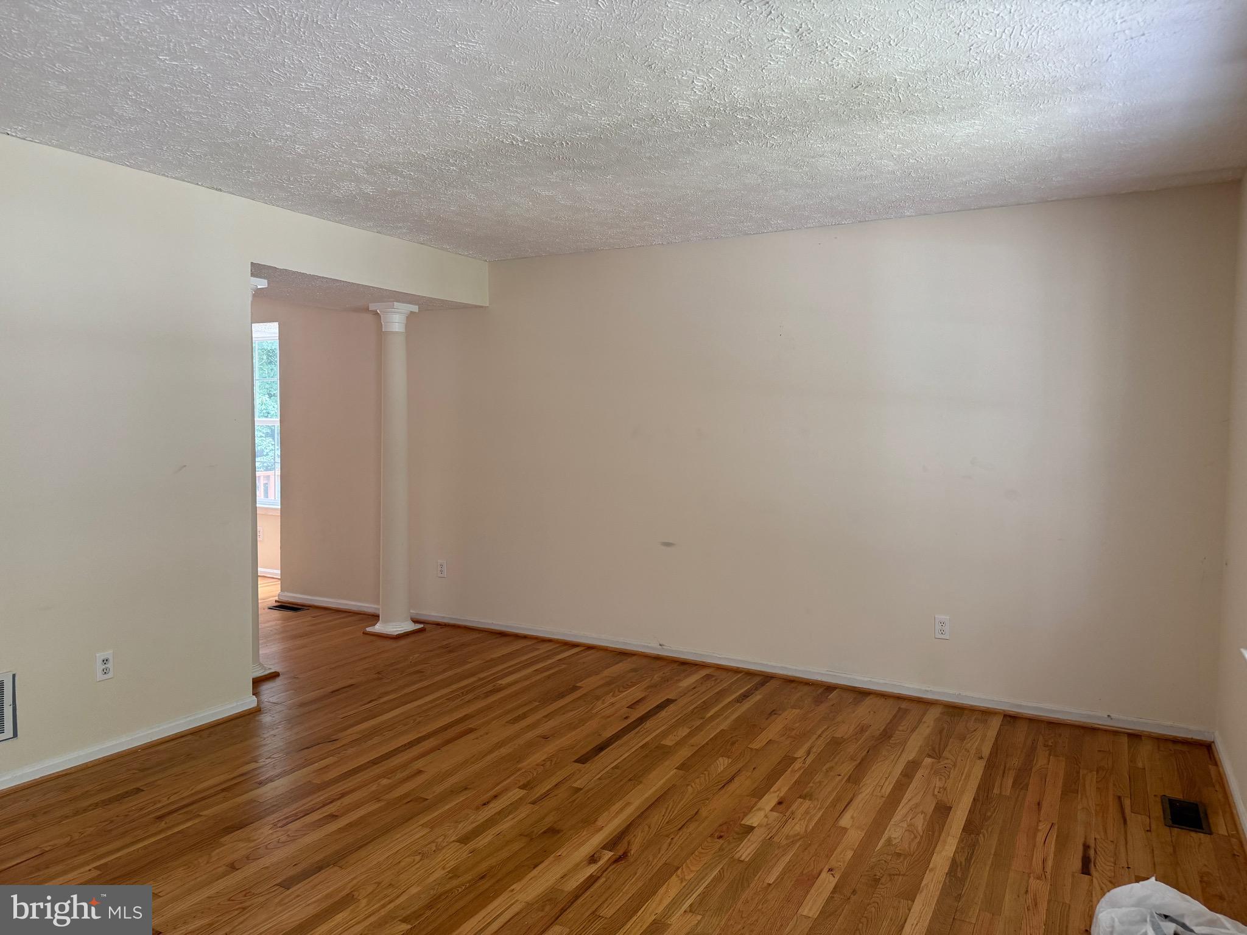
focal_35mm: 24
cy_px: 468
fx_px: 865
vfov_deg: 56.8
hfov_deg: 71.6
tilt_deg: -2.3
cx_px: 624
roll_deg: -0.4
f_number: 1.78
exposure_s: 1/120
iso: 200
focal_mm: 6.76
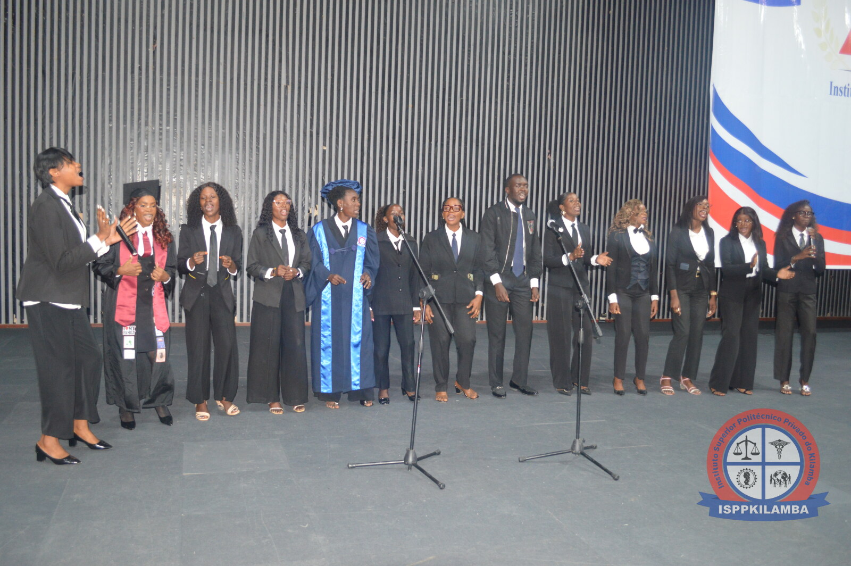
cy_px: 283
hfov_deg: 57.3
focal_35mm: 33
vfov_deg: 39.9
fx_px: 779
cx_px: 426
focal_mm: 22
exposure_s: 1/60
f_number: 3.8
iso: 1100
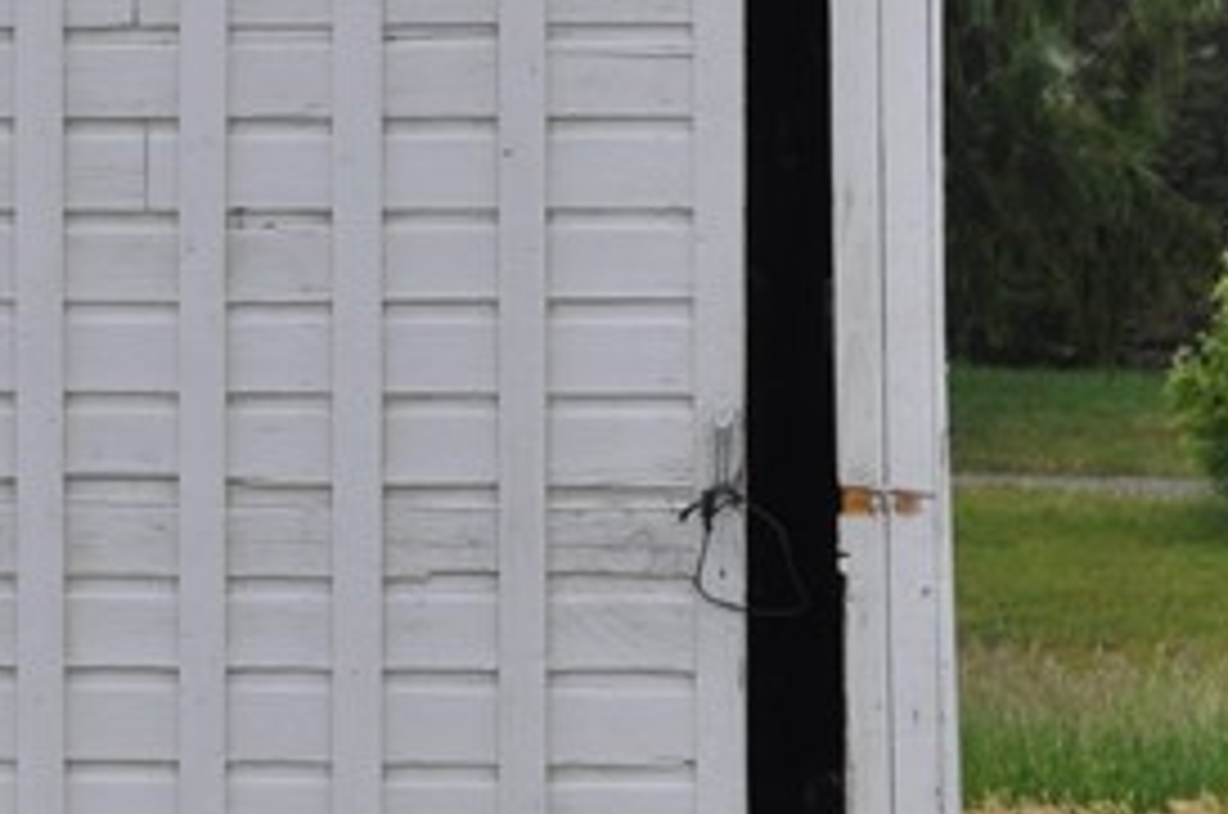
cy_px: -76
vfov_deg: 4.2
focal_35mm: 329
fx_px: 11203
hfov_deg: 6.2
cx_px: -756
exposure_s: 1/400
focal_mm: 55
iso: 200
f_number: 10
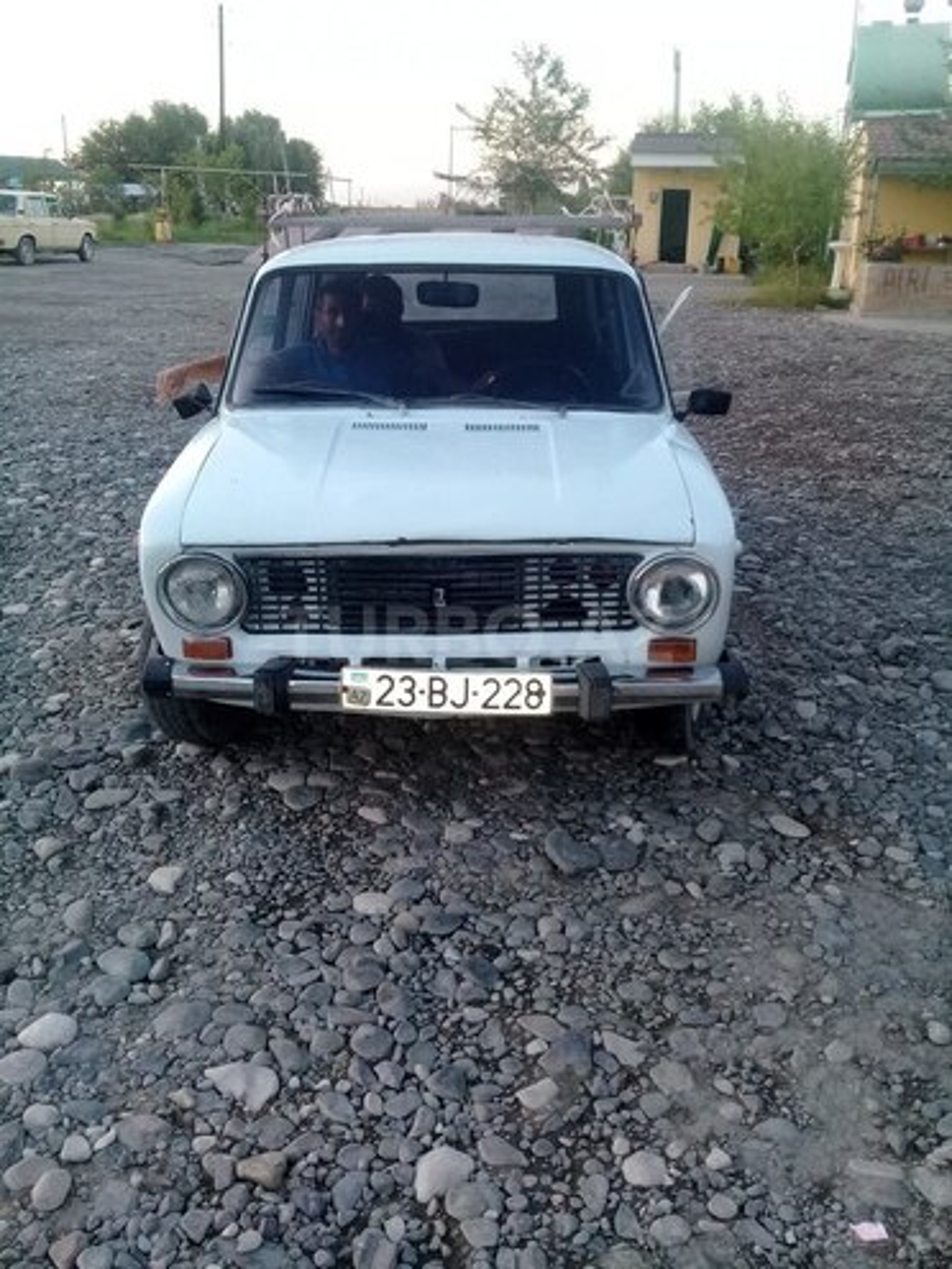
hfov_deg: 45.4
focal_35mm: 31
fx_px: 1137
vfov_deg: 58.4
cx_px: 476
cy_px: 634
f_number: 2.2
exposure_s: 1/50
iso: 80
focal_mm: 3.3
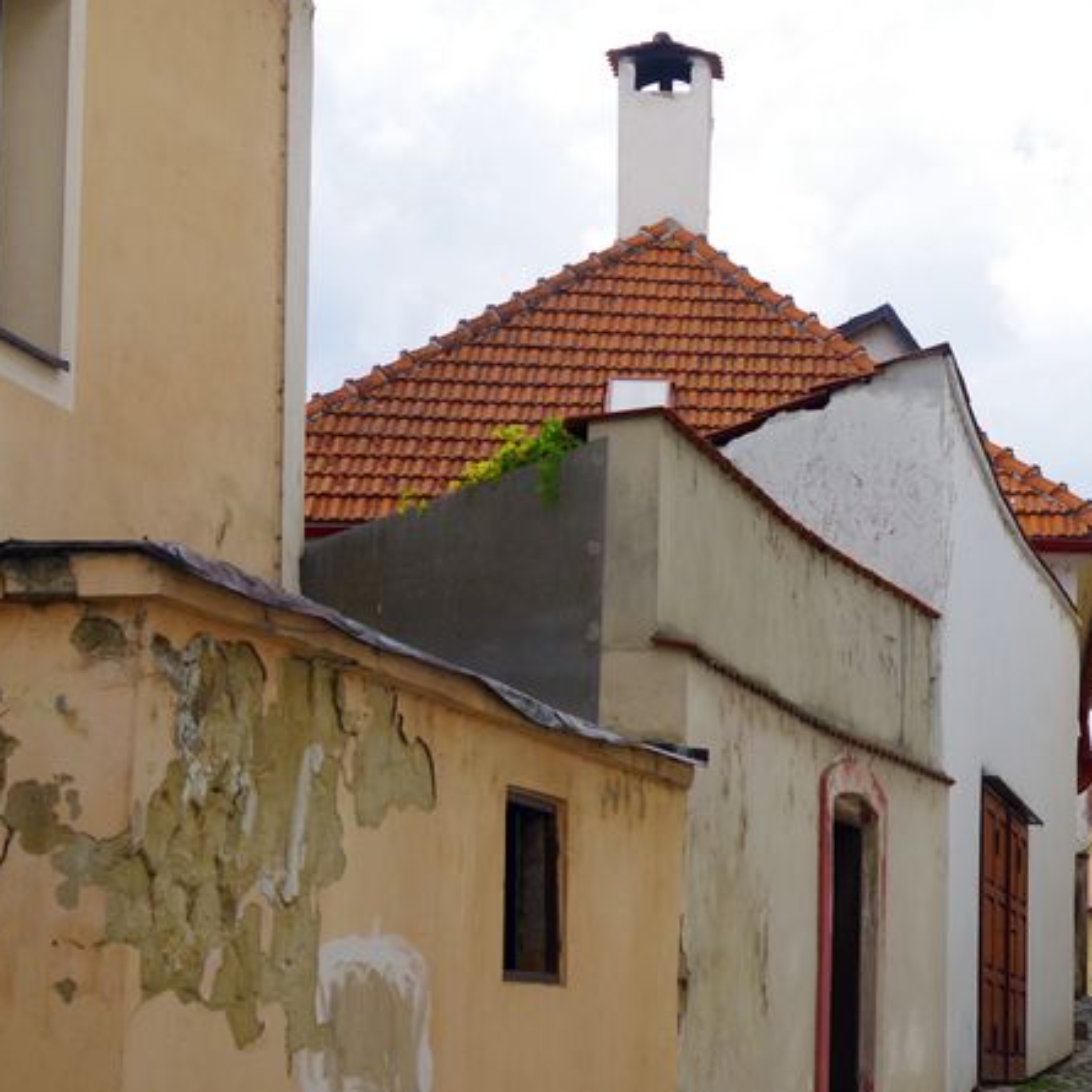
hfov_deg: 19.9
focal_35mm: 86
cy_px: 769
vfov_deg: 20.1
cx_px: 942
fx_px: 3069
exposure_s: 1/3200
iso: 800
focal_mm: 45
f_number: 5.6
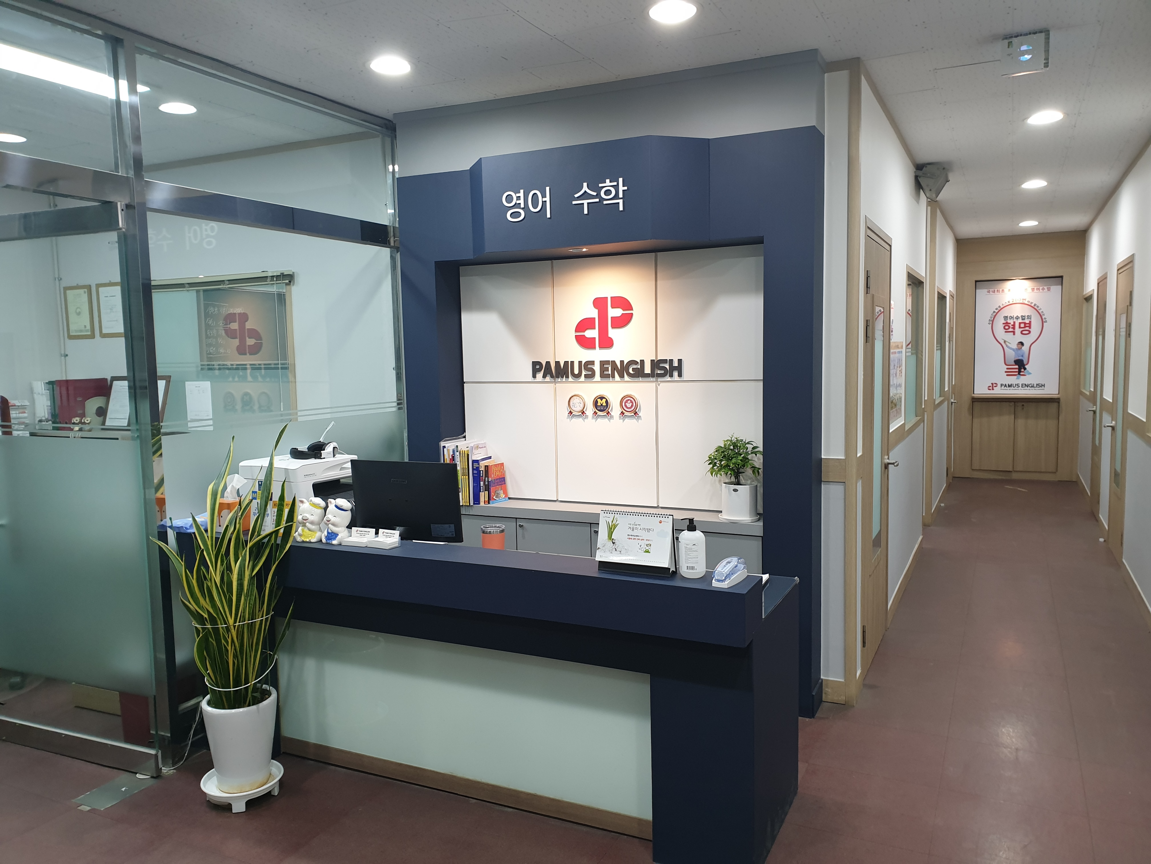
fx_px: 865
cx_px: 576
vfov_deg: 53.1
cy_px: 432
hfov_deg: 67.3
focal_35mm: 26
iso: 125
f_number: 2.4
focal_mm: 4.3
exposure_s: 1/60
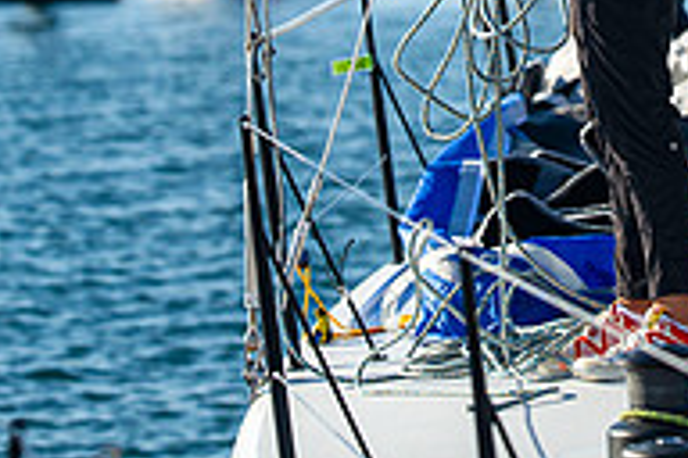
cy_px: -222
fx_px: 6058
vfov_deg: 4.3
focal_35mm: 317
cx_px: 634
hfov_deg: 6.5
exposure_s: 1/2000
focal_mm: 105
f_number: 4
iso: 320
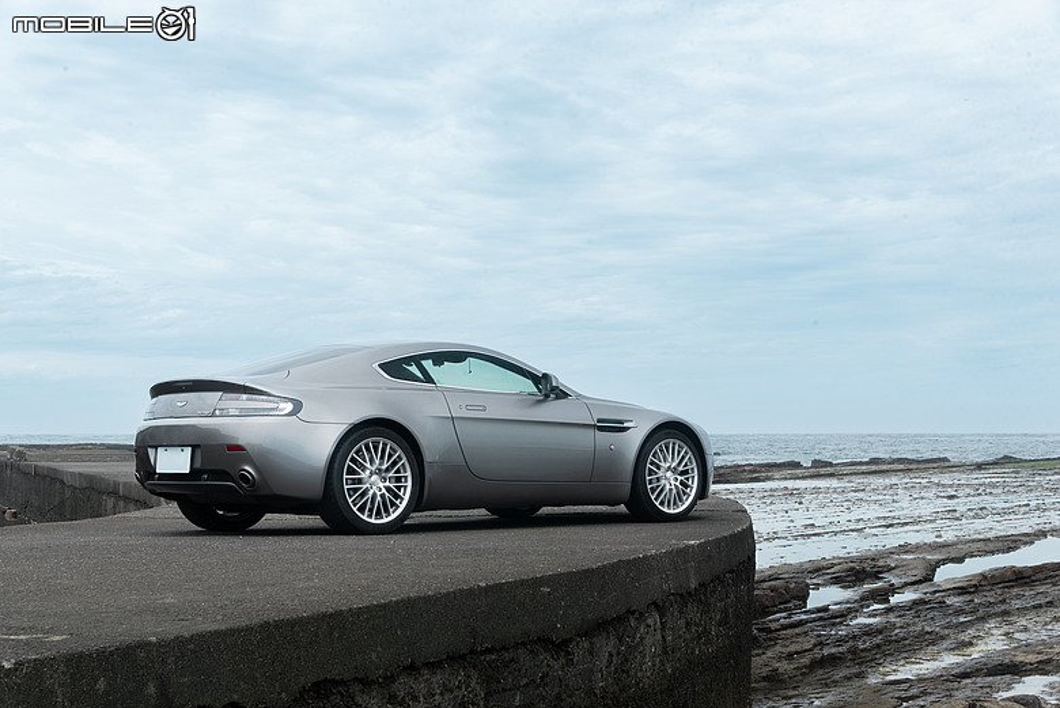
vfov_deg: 21.9
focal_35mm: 62
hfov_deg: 32.4
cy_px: 354
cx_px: 530
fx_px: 1826
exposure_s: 1/125
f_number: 5.6
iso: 400
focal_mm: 62
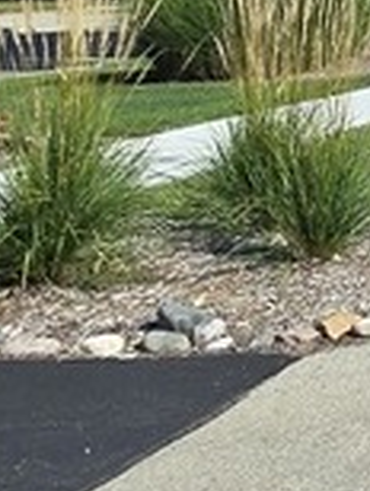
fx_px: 1293
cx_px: 1145
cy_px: -96
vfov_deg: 20.2
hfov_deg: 10.6
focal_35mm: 91
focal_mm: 2.2
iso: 50
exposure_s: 1/2371
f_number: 2.2
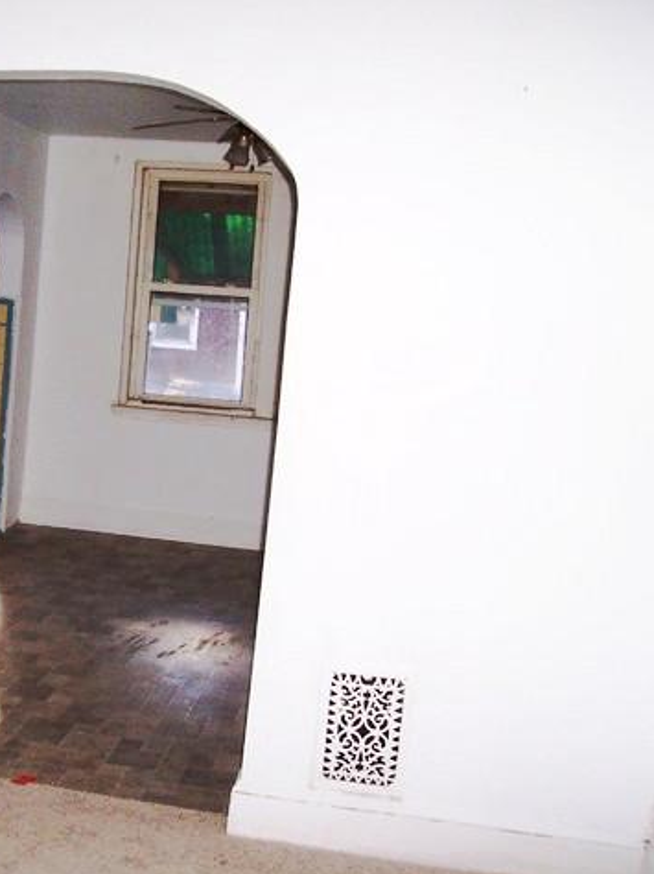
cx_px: 66
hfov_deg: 28.0
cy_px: 439
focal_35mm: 50
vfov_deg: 38.2
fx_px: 1261
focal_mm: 5.6
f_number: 2.8
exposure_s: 1/60
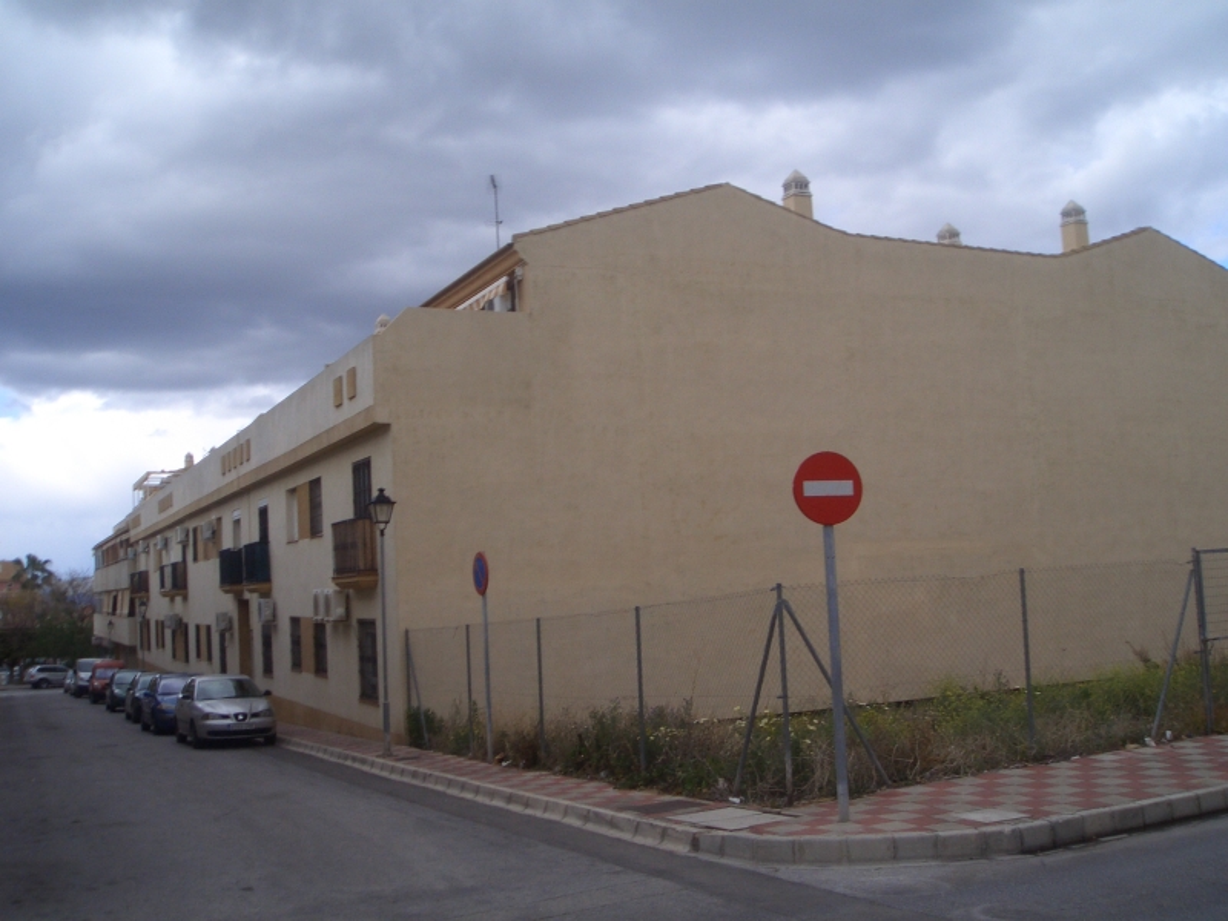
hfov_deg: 51.4
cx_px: 614
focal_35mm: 36
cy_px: 460
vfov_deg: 39.7
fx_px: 1277
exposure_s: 1/400
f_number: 4
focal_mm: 4.8
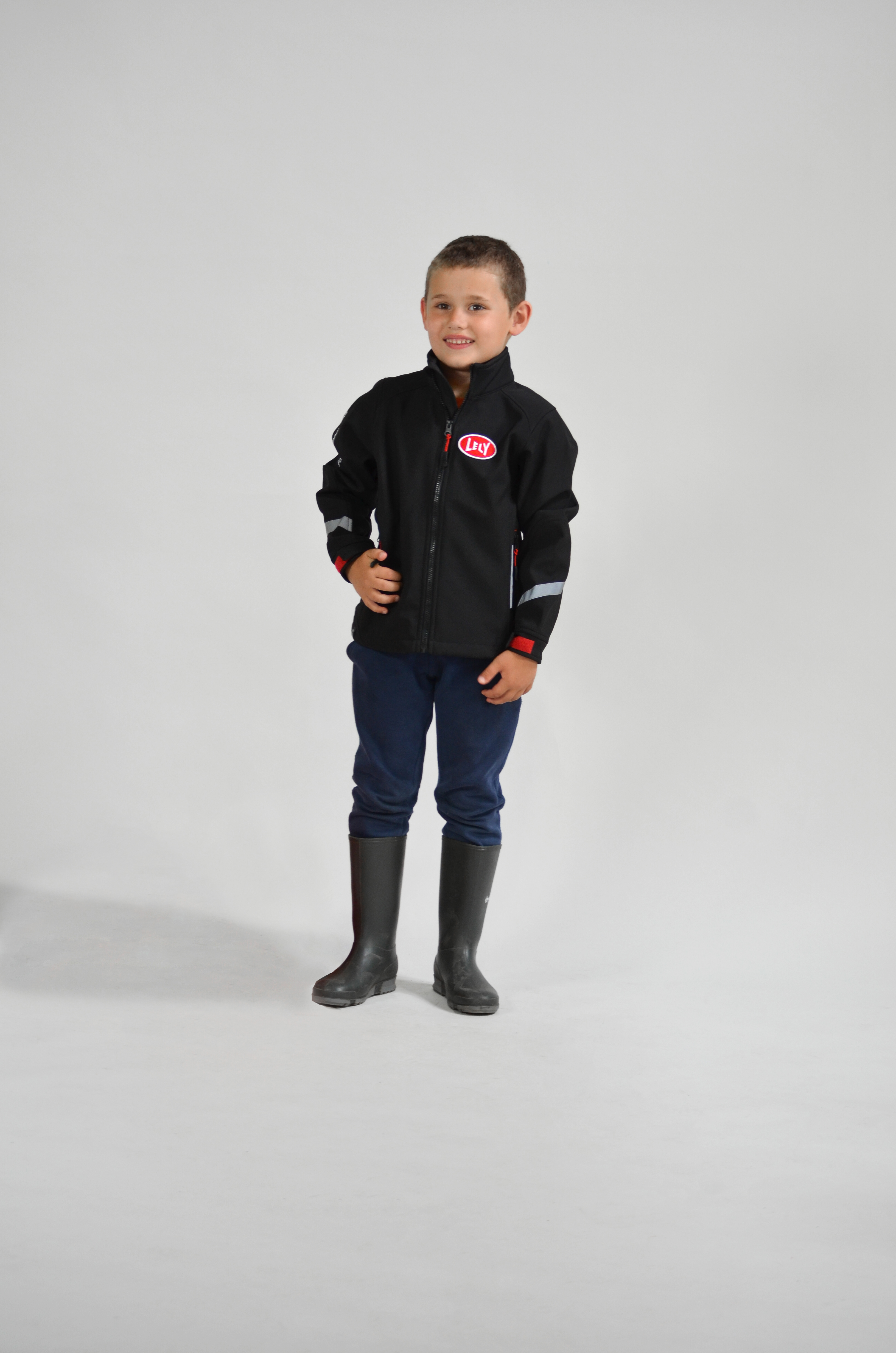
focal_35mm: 82
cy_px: 676
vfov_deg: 24.7
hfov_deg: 16.5
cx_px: 448
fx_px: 3094
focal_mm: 55
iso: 400
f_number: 4
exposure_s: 1/30
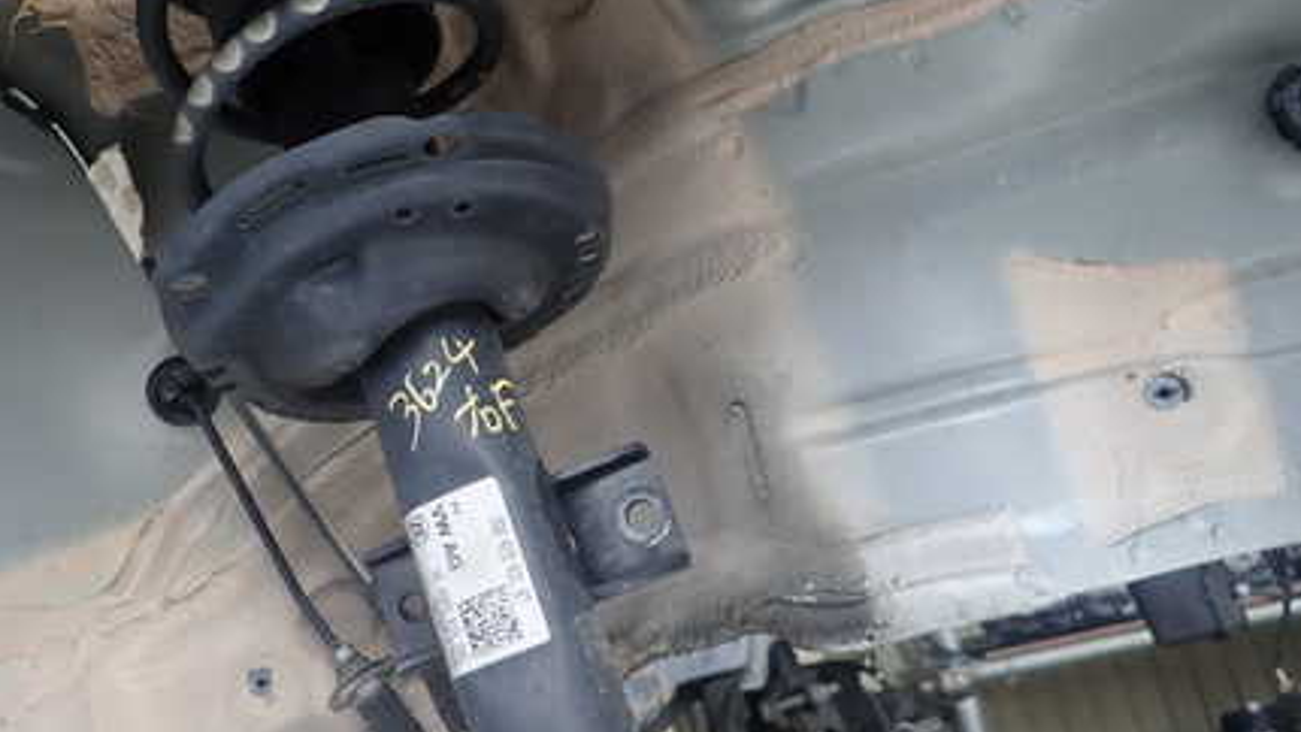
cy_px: 357
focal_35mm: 38
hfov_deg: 51.6
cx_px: 418
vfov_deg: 31.2
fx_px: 1311
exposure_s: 1/60
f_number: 2
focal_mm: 4.5
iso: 125
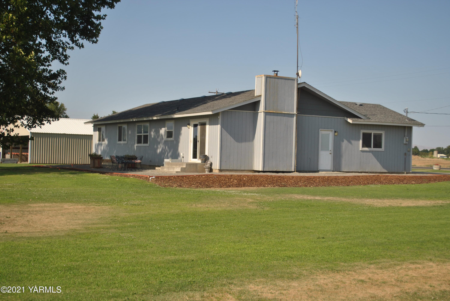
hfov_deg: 38.8
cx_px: 225
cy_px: 150
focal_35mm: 51
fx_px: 638
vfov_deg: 26.6
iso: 100
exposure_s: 1/800
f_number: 5
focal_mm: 34
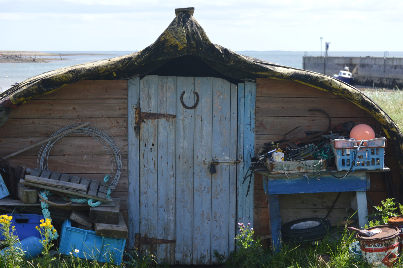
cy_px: 134
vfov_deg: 16.5
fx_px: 923
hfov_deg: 24.6
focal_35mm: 82
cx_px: 202
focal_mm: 55
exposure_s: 1/160
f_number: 6.3
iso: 100
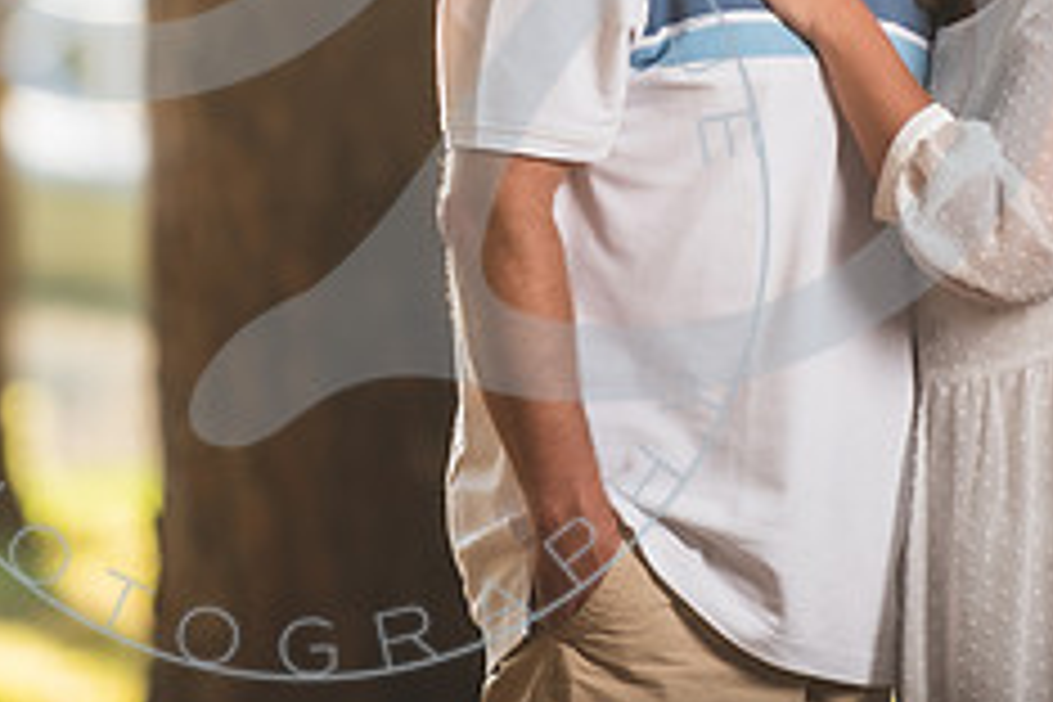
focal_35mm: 498
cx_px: 526
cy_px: -160
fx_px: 14565
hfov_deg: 4.1
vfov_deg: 2.8
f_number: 2.8
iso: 100
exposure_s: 1/200
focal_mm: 200
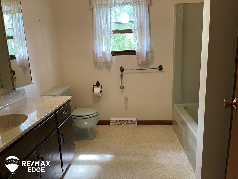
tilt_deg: -11.2
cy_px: 90
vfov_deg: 53.1
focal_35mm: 26
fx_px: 179
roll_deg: +2.1
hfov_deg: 67.3
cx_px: 119
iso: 250
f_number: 1.6
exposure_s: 1/60
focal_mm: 5.1
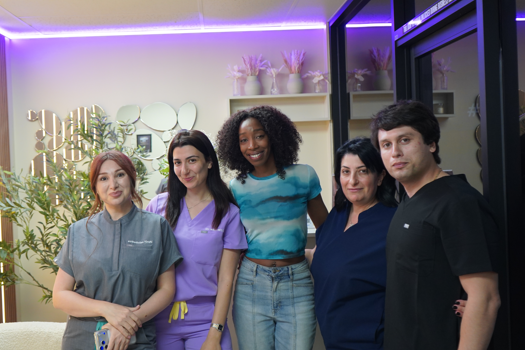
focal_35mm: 40
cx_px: 223
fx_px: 583
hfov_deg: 48.3
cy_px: 166
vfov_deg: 33.4
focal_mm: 33
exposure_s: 1/160
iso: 2000
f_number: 4
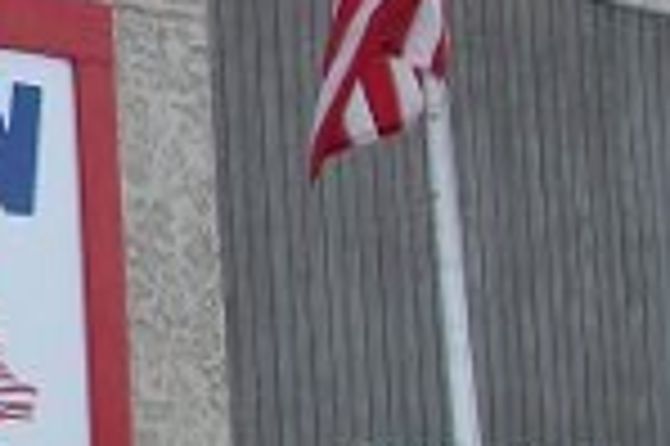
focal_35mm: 223
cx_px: -998
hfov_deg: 8.4
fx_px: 4146
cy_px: 595
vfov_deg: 6.1
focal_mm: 7.1
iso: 80
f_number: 3.2
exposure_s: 1/200
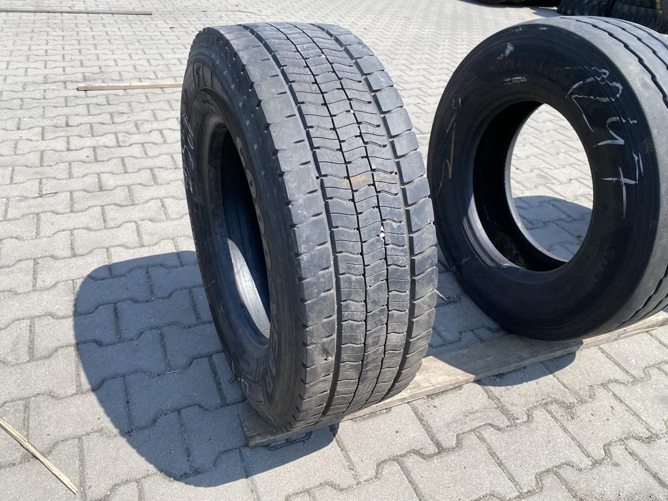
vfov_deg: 53.1
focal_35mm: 26
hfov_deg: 67.3
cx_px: 334
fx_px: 502
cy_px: 250
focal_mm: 4.25
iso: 32
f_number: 1.8
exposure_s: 1/1346
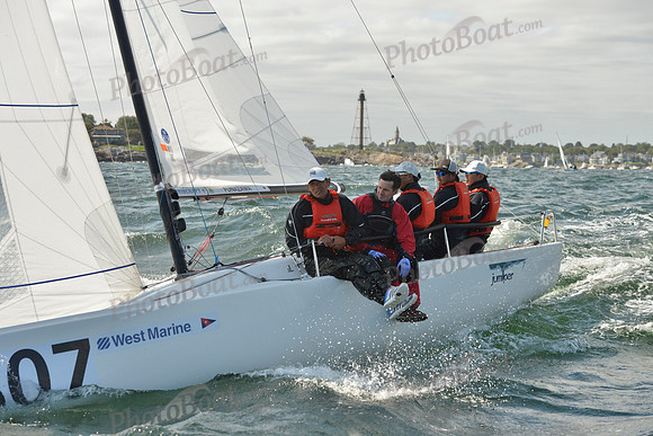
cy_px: 218
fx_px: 1451
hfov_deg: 25.4
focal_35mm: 80
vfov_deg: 17.1
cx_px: 326
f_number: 7.1
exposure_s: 1/1600
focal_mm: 80
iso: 400
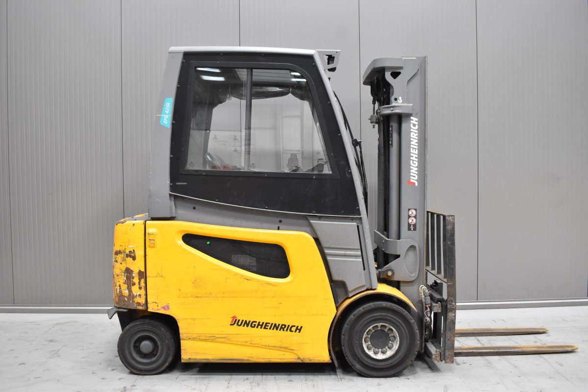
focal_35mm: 30
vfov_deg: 43.6
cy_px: 196
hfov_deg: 61.9
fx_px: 490
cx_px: 294
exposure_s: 1/30
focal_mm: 20
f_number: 5
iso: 1600
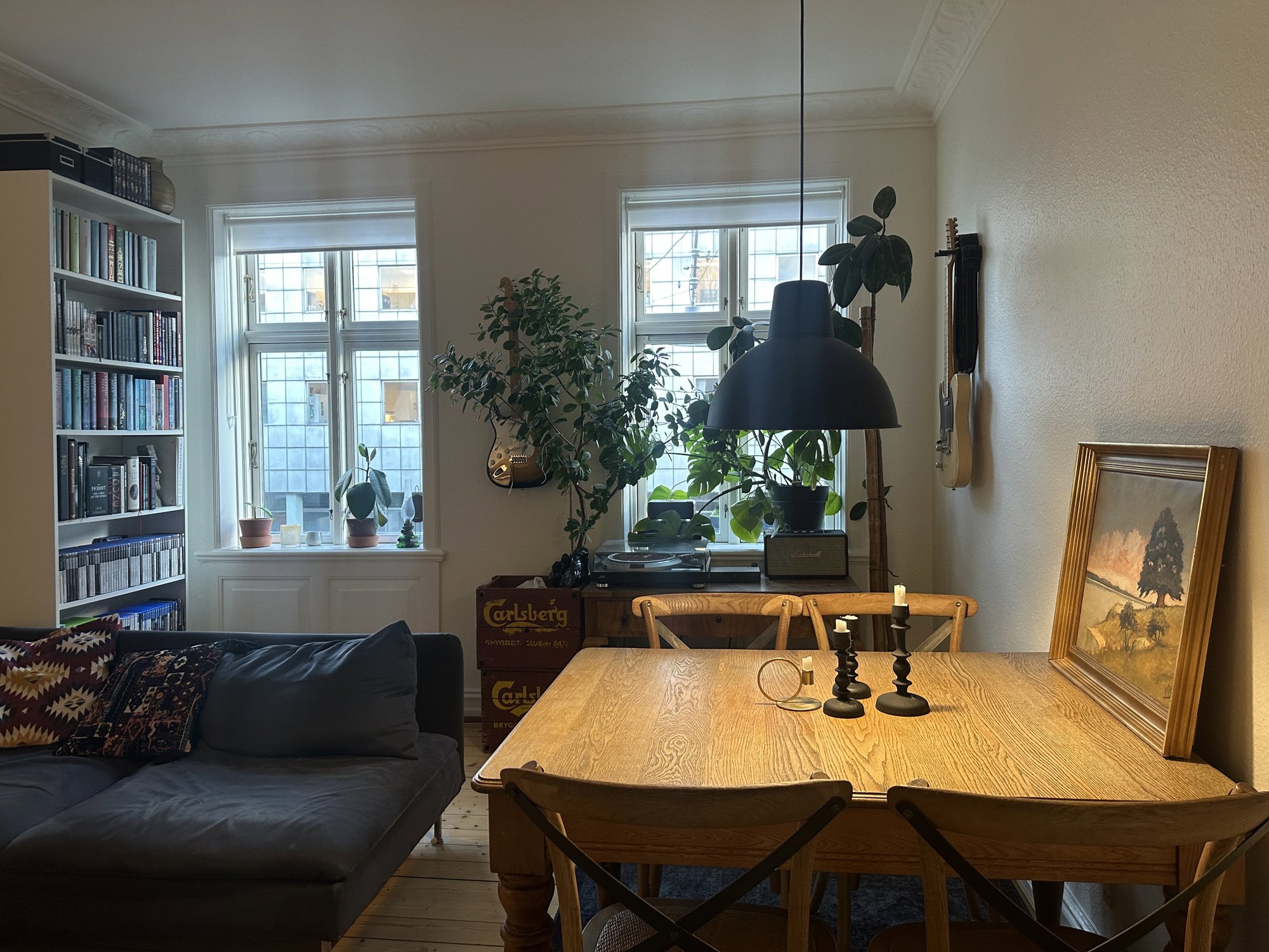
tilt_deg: -1.9
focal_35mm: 24
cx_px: 634
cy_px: 476
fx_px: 880
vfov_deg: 56.8
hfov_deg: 71.6
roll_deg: +0.7
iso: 200
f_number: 1.78
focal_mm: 6.86
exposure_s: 1/50
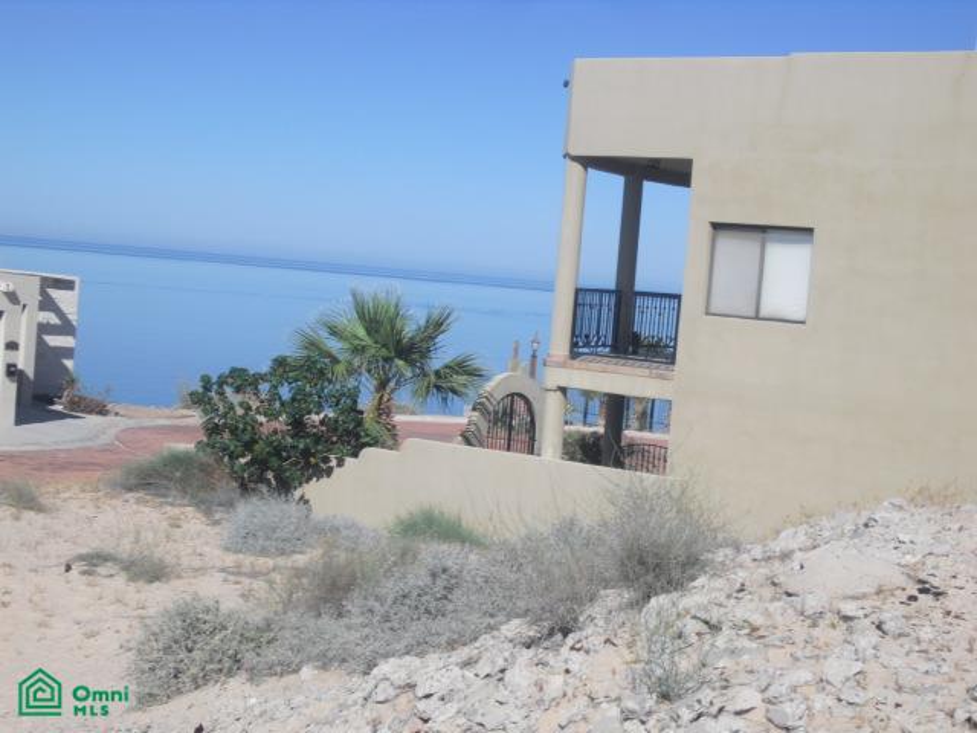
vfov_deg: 23.3
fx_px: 1778
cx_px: 488
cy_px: 366
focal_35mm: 63
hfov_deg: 30.7
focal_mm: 11.2
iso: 64
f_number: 10.6
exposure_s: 1/125
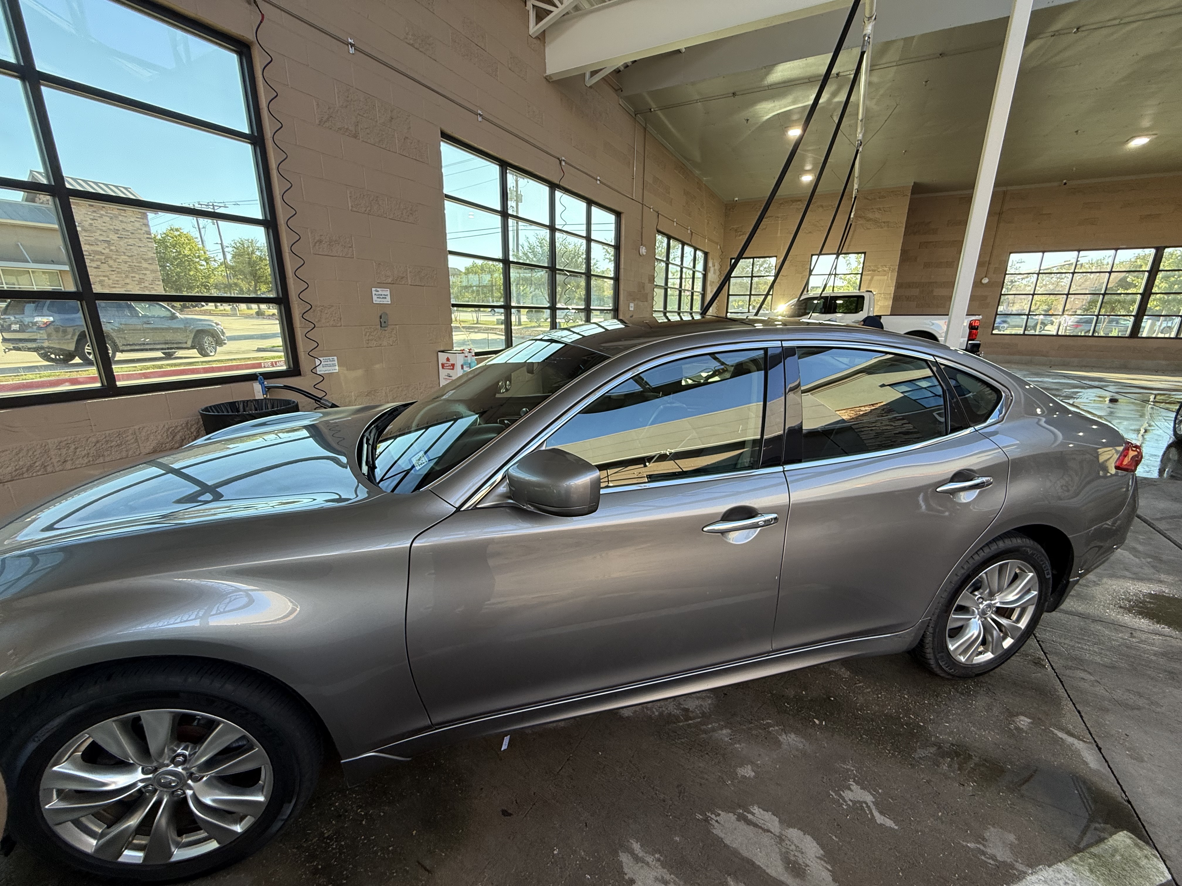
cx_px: 591
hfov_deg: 102.1
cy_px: 443
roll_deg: -0.3
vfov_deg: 85.7
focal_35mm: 14
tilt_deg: -16.0
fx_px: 478
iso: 64
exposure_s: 1/141
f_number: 2.2
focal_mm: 2.22
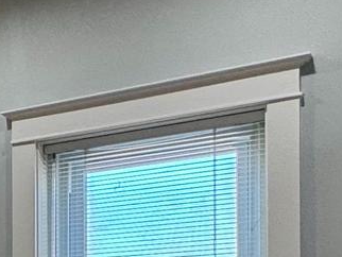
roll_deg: -0.6
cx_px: -318
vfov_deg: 15.6
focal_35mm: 89
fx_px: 880
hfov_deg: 17.0
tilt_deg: -0.2
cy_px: 352
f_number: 2.2
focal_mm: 2.22
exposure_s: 1/120
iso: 125
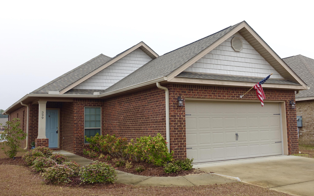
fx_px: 300
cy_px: 93
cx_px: 157
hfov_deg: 55.3
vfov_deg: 36.3
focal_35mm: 35
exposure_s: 1/400
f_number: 4
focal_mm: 12.64
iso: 125
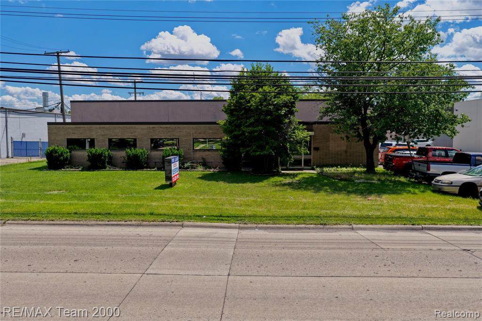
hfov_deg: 65.5
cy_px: 160
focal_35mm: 28
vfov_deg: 46.4
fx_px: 375
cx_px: 241
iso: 100
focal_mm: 14.45
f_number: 2.8
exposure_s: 1/1600
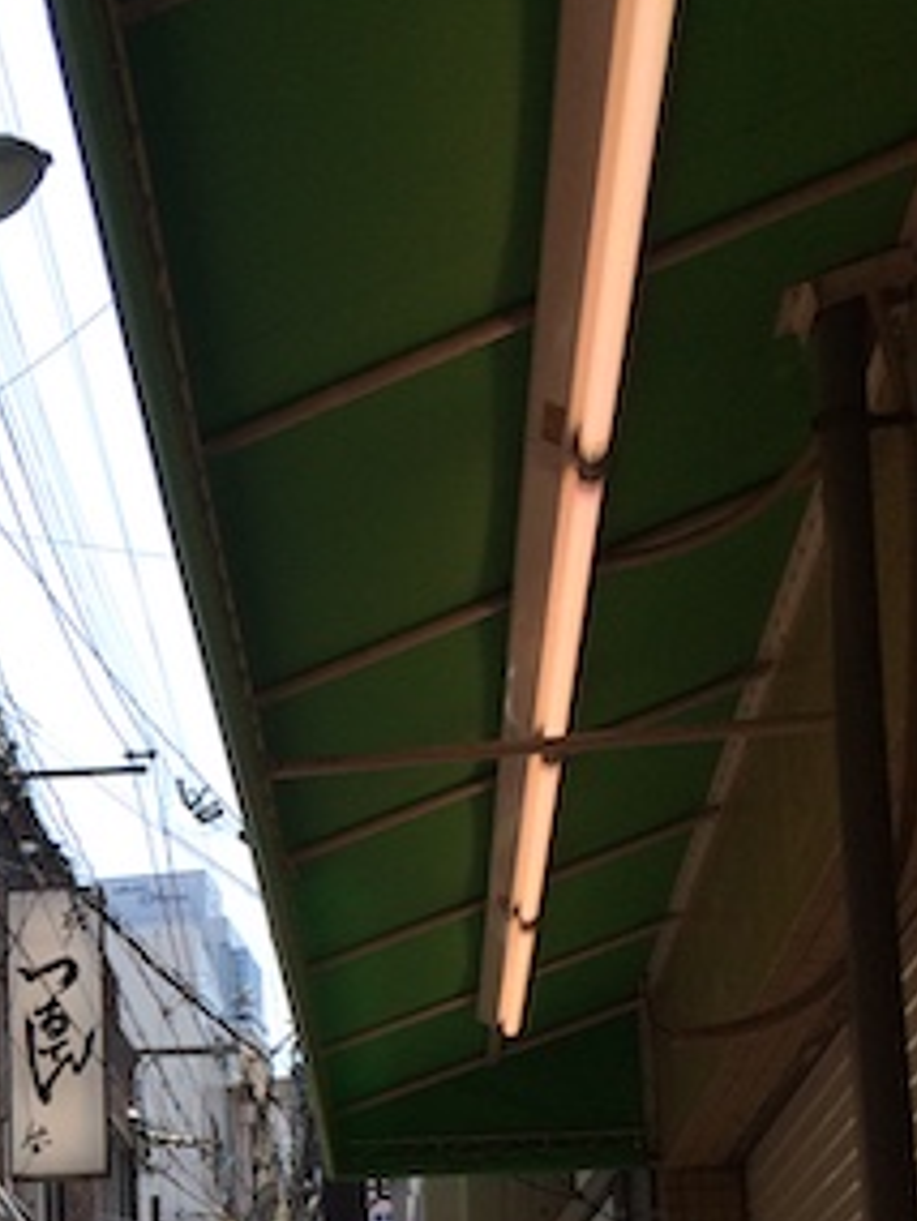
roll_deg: +1.2
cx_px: -289
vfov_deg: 24.5
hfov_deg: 17.9
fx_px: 2718
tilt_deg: +7.9
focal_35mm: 77
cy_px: 1140
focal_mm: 4.15
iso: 32
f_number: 2.2
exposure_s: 1/1244
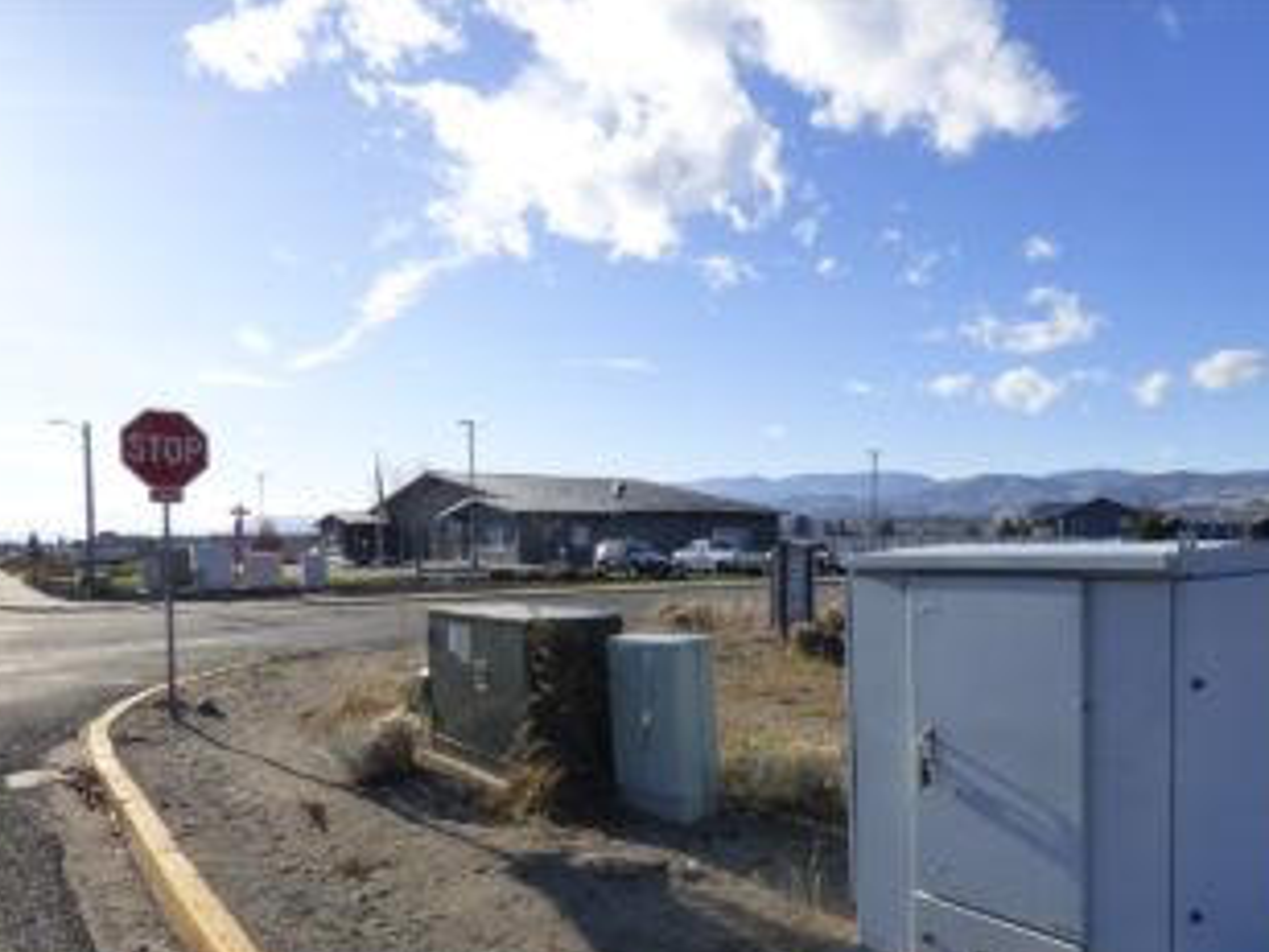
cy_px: 610
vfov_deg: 52.3
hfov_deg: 66.7
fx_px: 953
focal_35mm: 26
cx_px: 758
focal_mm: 3.58
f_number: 3.2
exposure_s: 1/2000
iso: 160
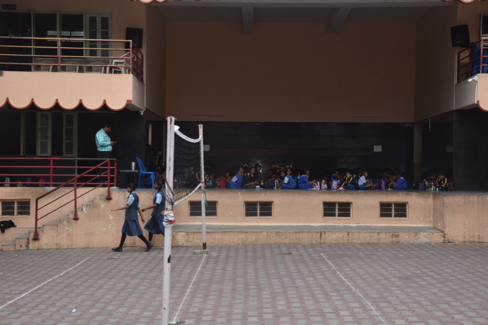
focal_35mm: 60
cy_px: 162
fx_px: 813
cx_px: 244
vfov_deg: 22.6
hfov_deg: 33.4
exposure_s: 1/180
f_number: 6.7
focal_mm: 40
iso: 100
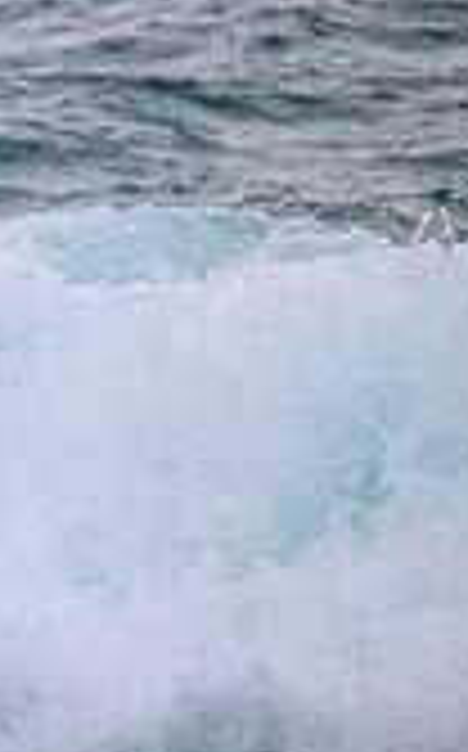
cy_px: 502
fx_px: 43416
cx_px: -720
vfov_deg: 1.0
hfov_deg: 0.6
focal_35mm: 2122
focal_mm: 600
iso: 9000
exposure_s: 1/2000
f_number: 11
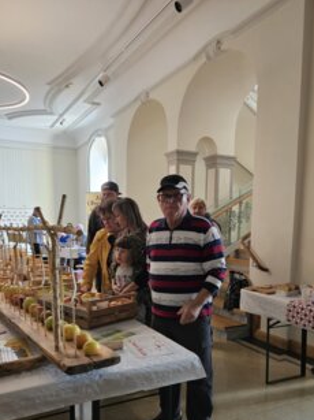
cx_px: 160
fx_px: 363
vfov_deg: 59.0
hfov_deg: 46.8
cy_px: 271
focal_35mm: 30
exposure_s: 1/100
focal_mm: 6.3
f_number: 1.7
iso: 320
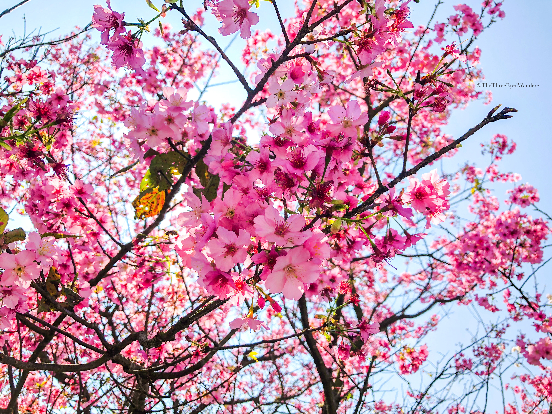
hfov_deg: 63.4
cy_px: 207
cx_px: 276
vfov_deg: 49.7
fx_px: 446
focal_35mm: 28
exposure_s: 1/460
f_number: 1.8
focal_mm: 4
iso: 20
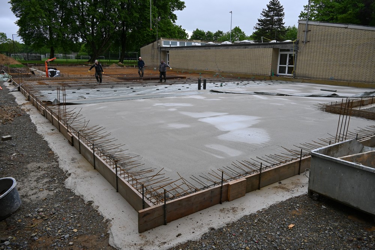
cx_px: 188
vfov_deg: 47.9
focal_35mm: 27
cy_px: 125
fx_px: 281
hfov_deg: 67.4
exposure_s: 1/500
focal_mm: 18
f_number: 5.6
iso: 280
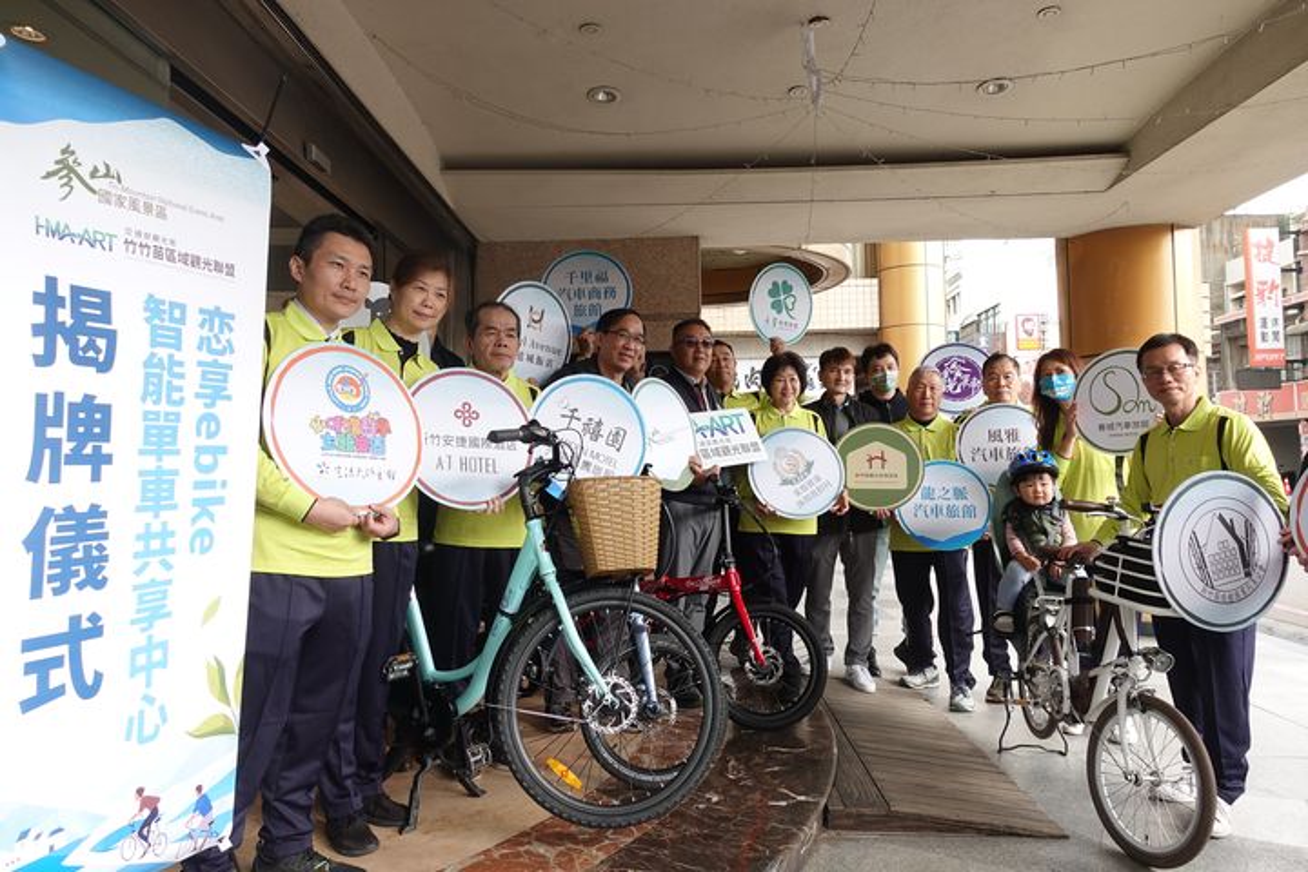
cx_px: 654
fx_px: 872
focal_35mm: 24
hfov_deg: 73.7
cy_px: 436
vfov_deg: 53.1
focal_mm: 8.8
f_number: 3.5
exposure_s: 1/125
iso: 125
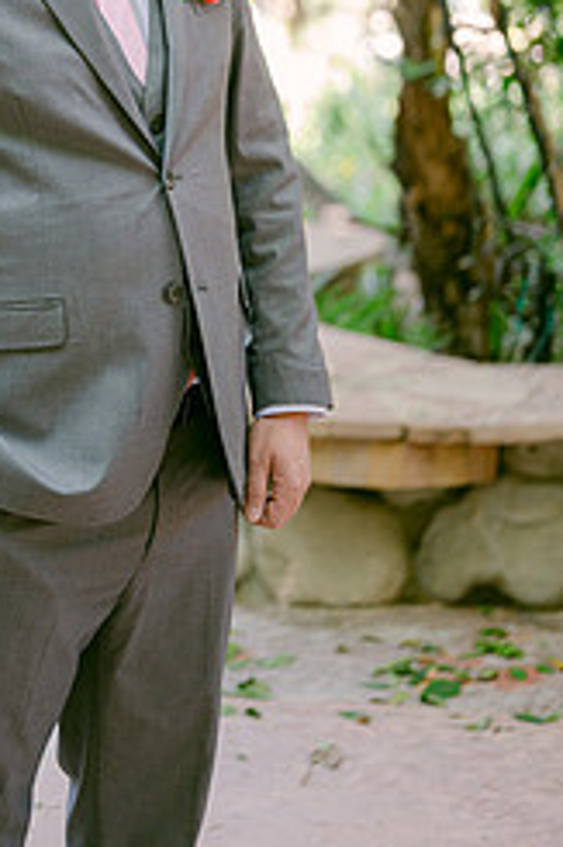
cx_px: 54
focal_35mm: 92
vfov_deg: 21.7
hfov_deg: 14.7
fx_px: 2161
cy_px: 104
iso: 100
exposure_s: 1/125
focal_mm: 50
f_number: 2
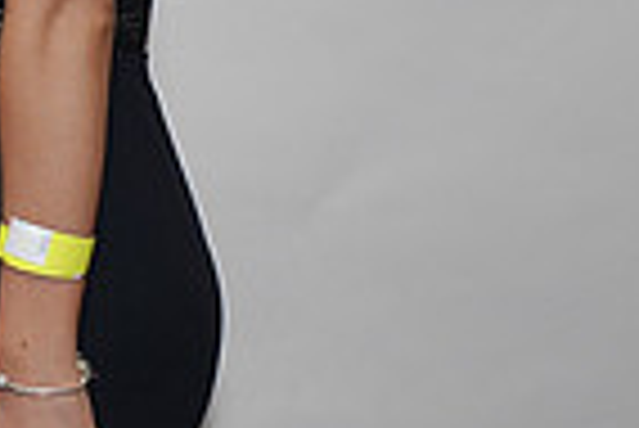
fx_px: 3038
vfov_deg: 7.9
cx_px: -490
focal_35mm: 171
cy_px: -239
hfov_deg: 11.2
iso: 1000
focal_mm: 42
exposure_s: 1/60
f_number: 8
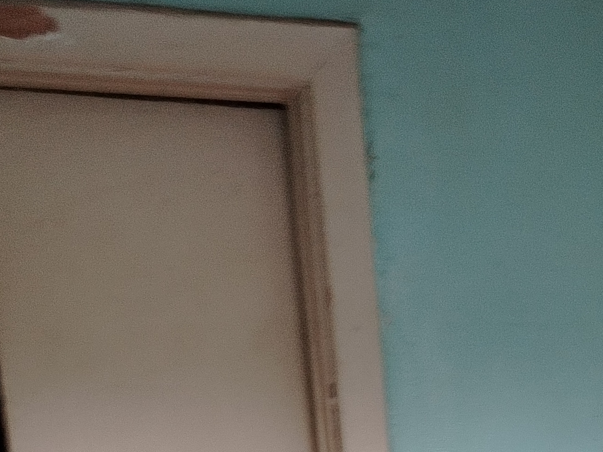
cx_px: 637
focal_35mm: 74
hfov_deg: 24.8
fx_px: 1289
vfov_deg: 17.9
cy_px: 666
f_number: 1.75
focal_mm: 5.25
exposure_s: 1/50
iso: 519
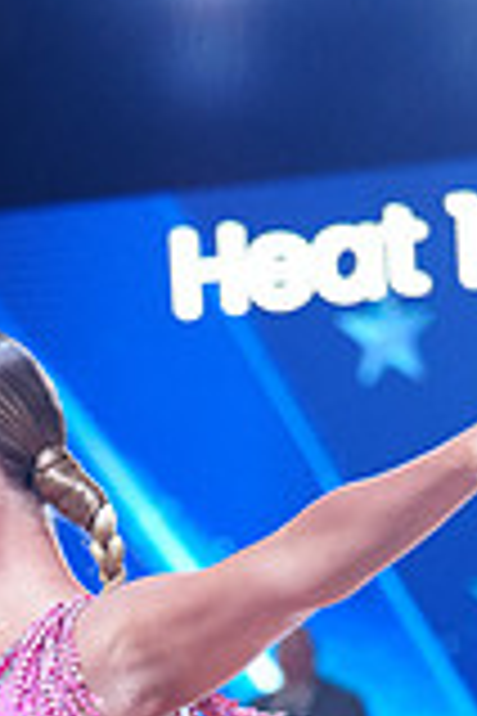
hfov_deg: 5.4
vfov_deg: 7.8
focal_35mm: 255
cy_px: 1270
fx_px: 5068
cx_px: -2
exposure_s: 1/640
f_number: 2.8
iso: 1250
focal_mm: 70
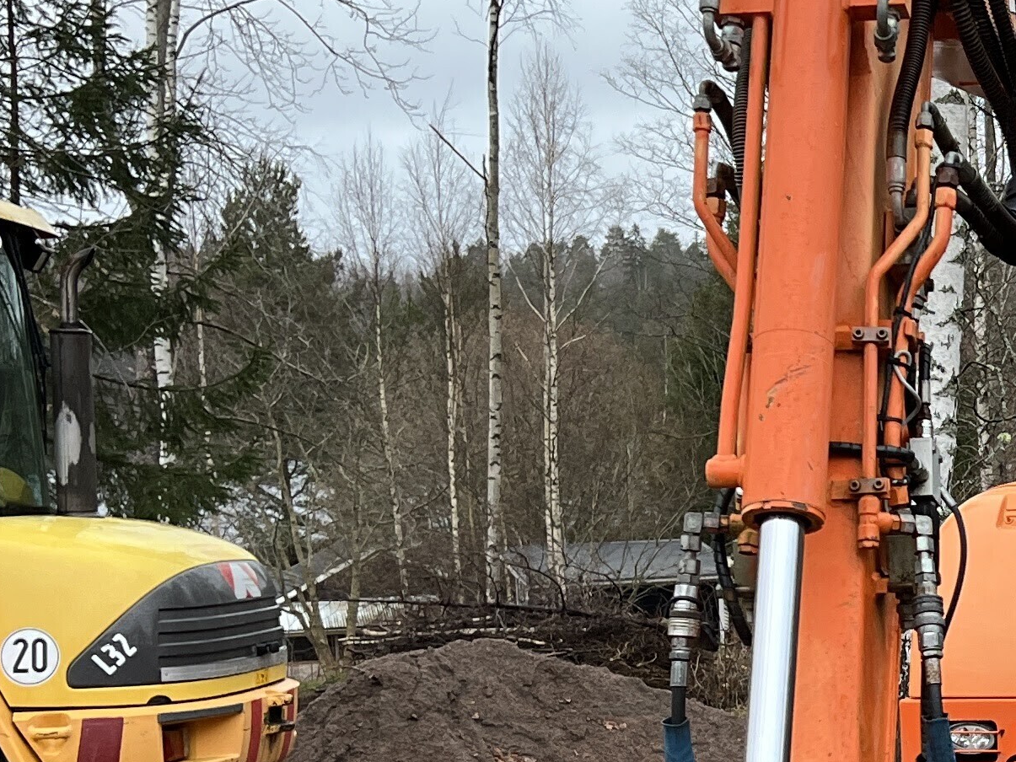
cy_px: 636
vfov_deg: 16.8
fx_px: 2554
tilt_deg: -5.3
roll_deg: +1.2
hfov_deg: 21.2
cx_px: 1152
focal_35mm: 87
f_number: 1.5
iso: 125
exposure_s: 1/121
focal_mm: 5.7
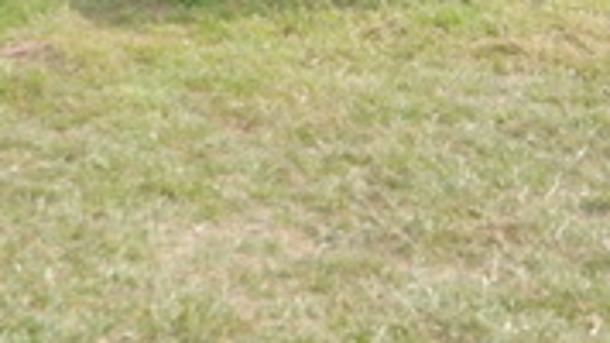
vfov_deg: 11.2
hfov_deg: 22.0
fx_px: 1520
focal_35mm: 94
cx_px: 27
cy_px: -425
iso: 125
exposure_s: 1/640
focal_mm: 4.3
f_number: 2.8
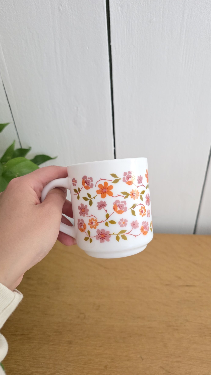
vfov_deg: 71.9
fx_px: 259
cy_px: 184
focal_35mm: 26
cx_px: 110
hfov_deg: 44.4
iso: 1250
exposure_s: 1/60
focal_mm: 6.3
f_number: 1.7
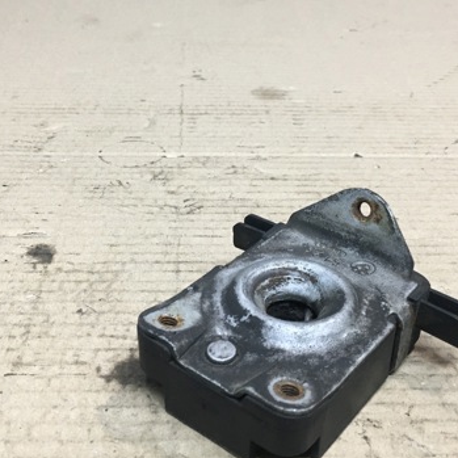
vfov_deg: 36.0
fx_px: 704
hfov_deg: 36.1
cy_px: 209
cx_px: 219
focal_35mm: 47
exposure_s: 1/33
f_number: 2.2
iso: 64
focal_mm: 4.15
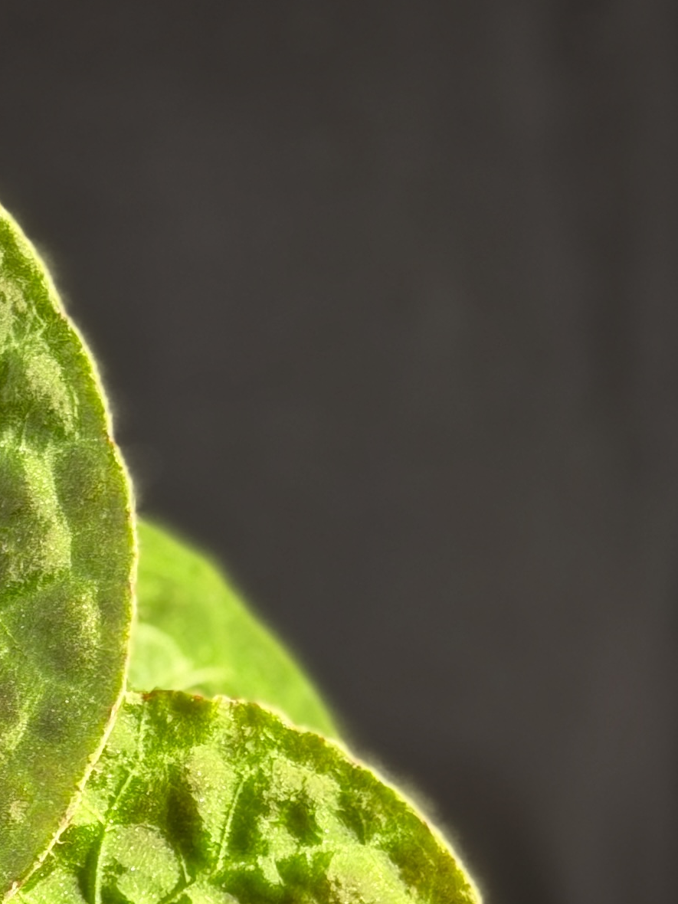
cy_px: 1294
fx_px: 4283
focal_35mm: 164
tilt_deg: -17.5
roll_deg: -1.4
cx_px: -169
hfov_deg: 8.9
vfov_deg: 11.6
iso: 100
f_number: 1.78
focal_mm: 6.76
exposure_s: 1/60
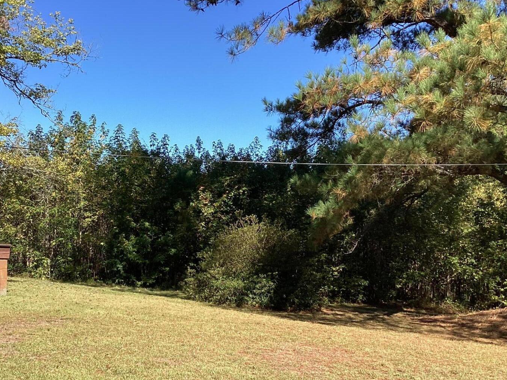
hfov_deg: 40.8
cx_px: 174
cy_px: 222
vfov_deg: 31.5
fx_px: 674
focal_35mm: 46
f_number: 2.4
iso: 25
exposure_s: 1/806
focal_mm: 3.3
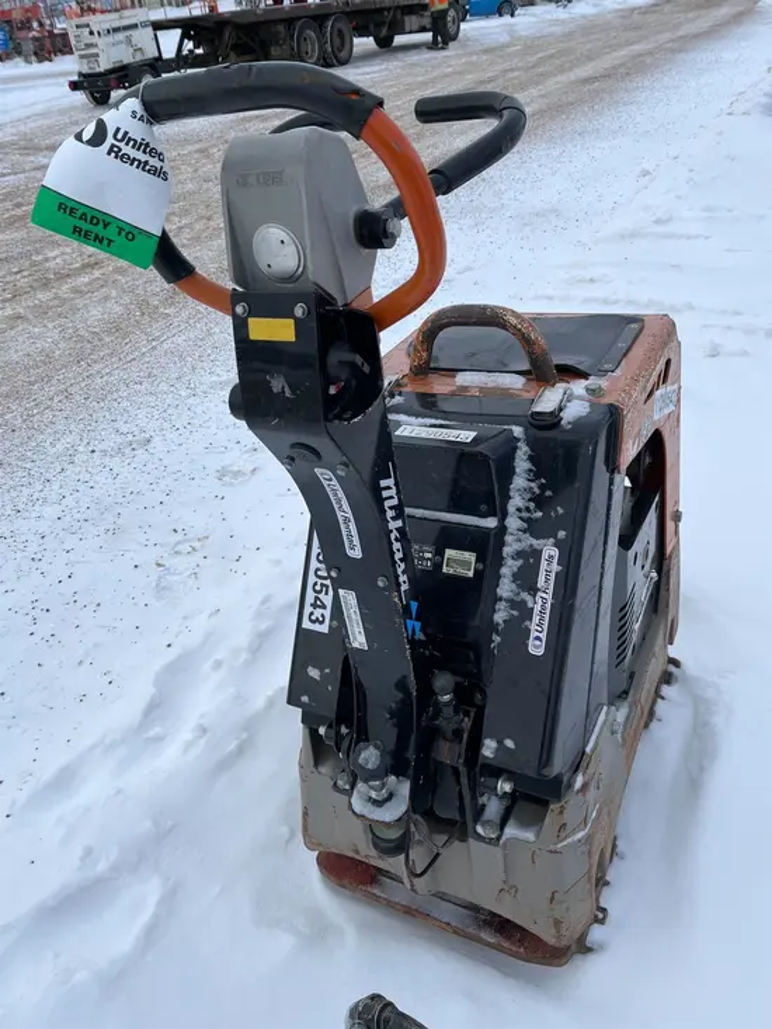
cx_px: 386
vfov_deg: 67.3
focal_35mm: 26
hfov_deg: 53.1
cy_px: 514
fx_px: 773
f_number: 1.6
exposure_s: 1/1623
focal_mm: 5.1
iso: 50
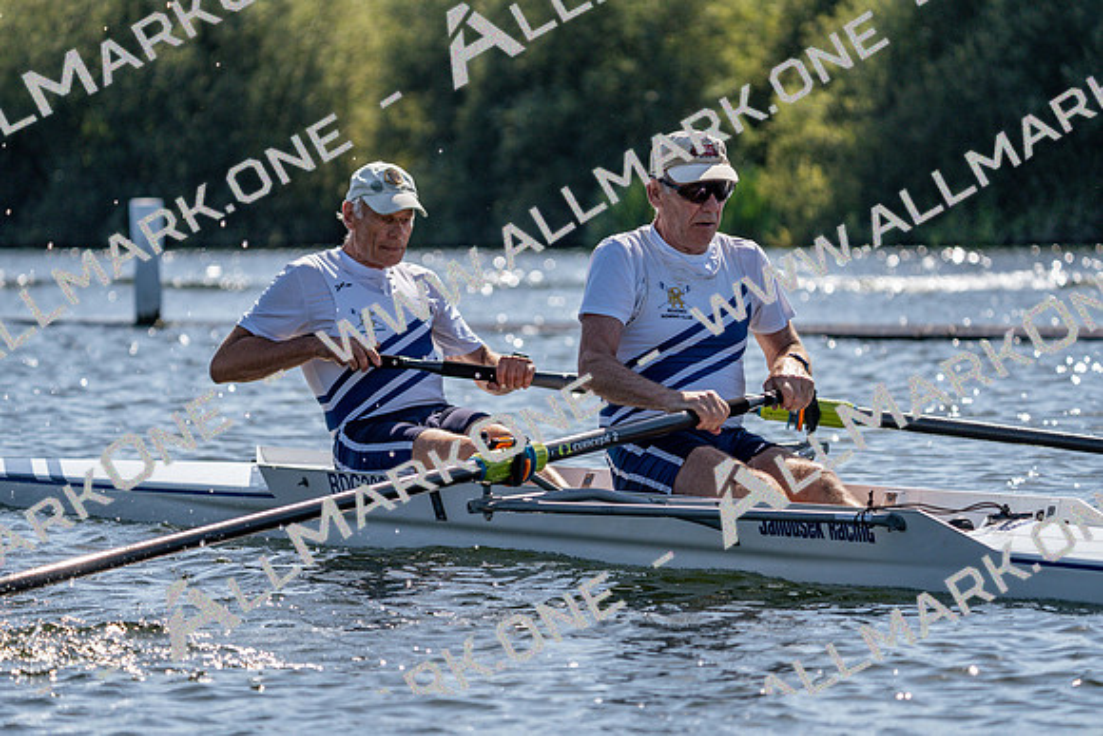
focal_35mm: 200
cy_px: 368
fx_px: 6129
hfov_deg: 10.3
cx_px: 552
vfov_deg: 6.9
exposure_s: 1/2000
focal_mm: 200
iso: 250
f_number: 5.6
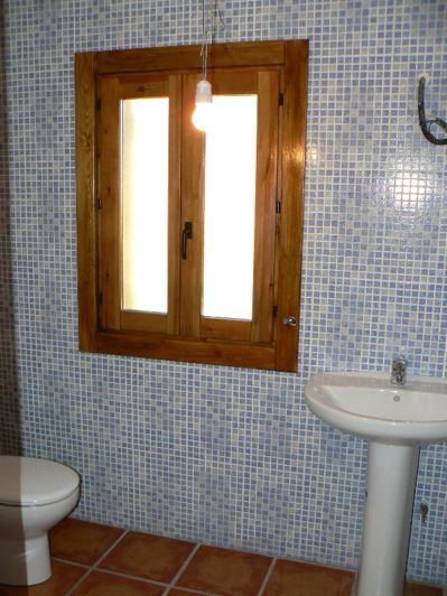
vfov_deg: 51.4
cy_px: 298
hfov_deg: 39.7
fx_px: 620
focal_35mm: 36
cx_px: 224
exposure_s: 1/30
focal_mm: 6
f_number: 2.8
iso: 100
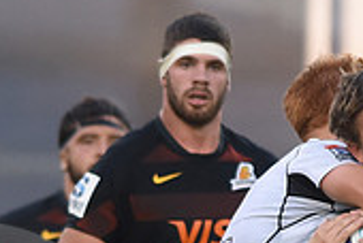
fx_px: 14444
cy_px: 380
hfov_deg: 1.4
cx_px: 342
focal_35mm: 1430
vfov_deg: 1.0
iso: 1250
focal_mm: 420
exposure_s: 1/1000
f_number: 4
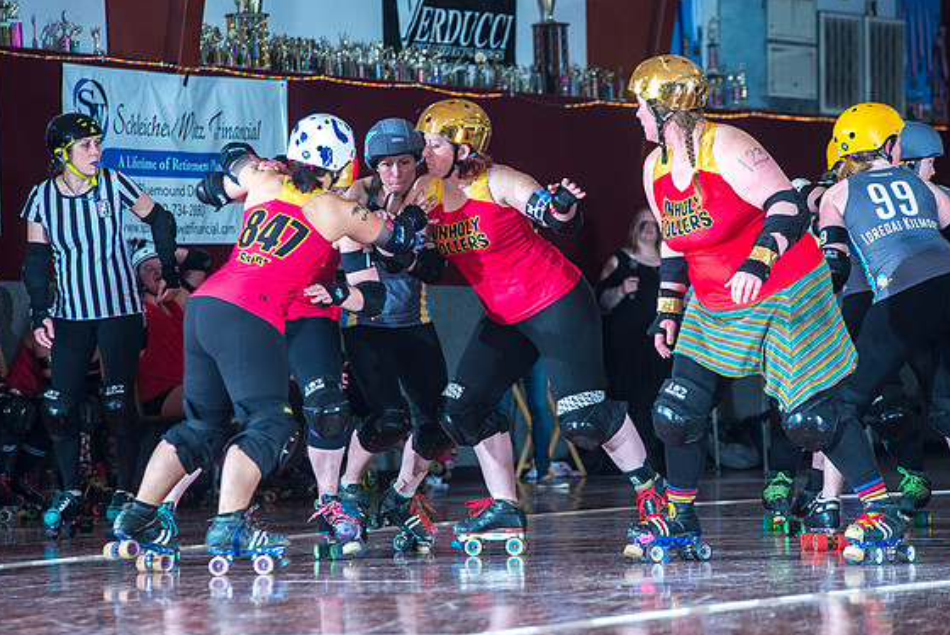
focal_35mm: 207
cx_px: 482
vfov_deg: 6.6
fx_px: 5465
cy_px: 323
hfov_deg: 9.9
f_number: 5.6
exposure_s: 1/160
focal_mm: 200
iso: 800
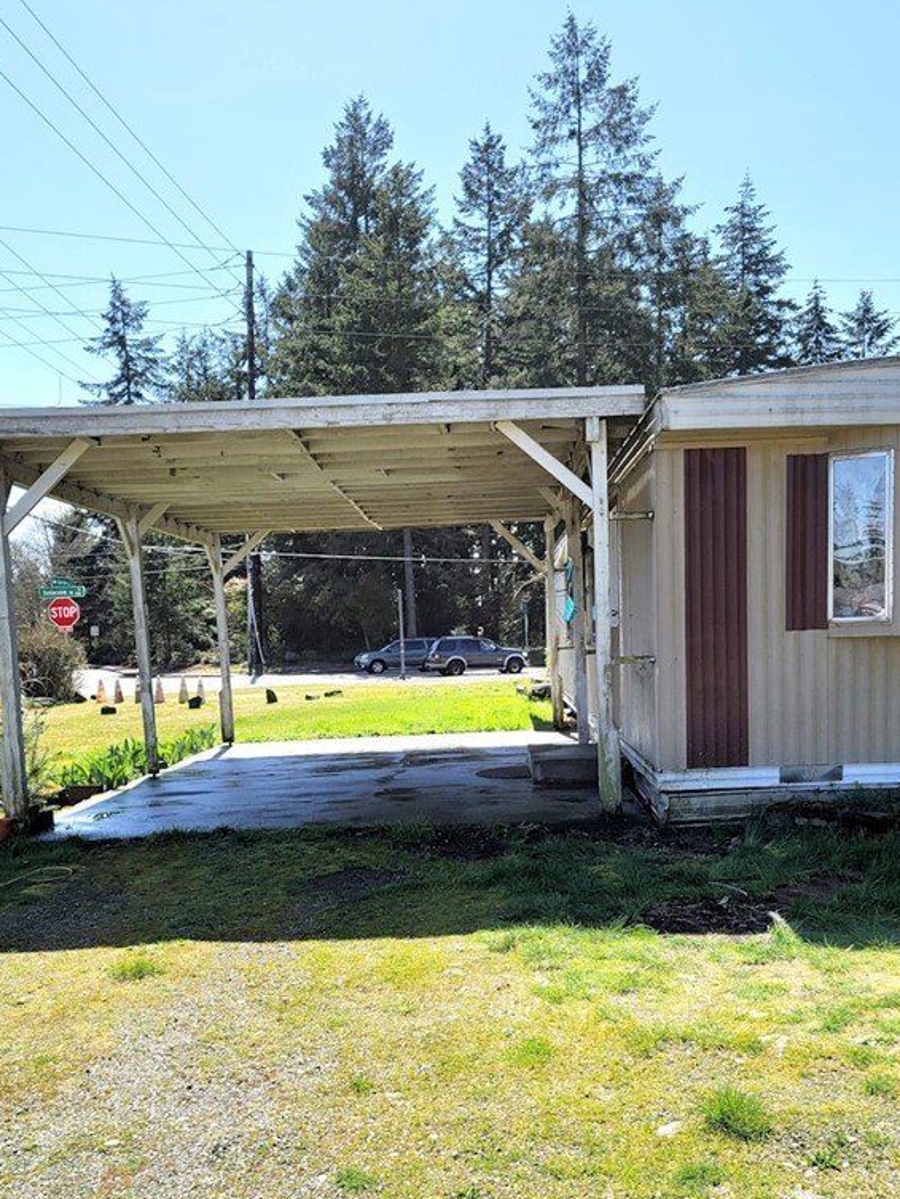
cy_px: 745
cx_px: 526
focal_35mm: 34
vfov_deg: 53.4
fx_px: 1178
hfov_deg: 41.7
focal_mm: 7
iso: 20
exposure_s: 1/666
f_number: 1.8
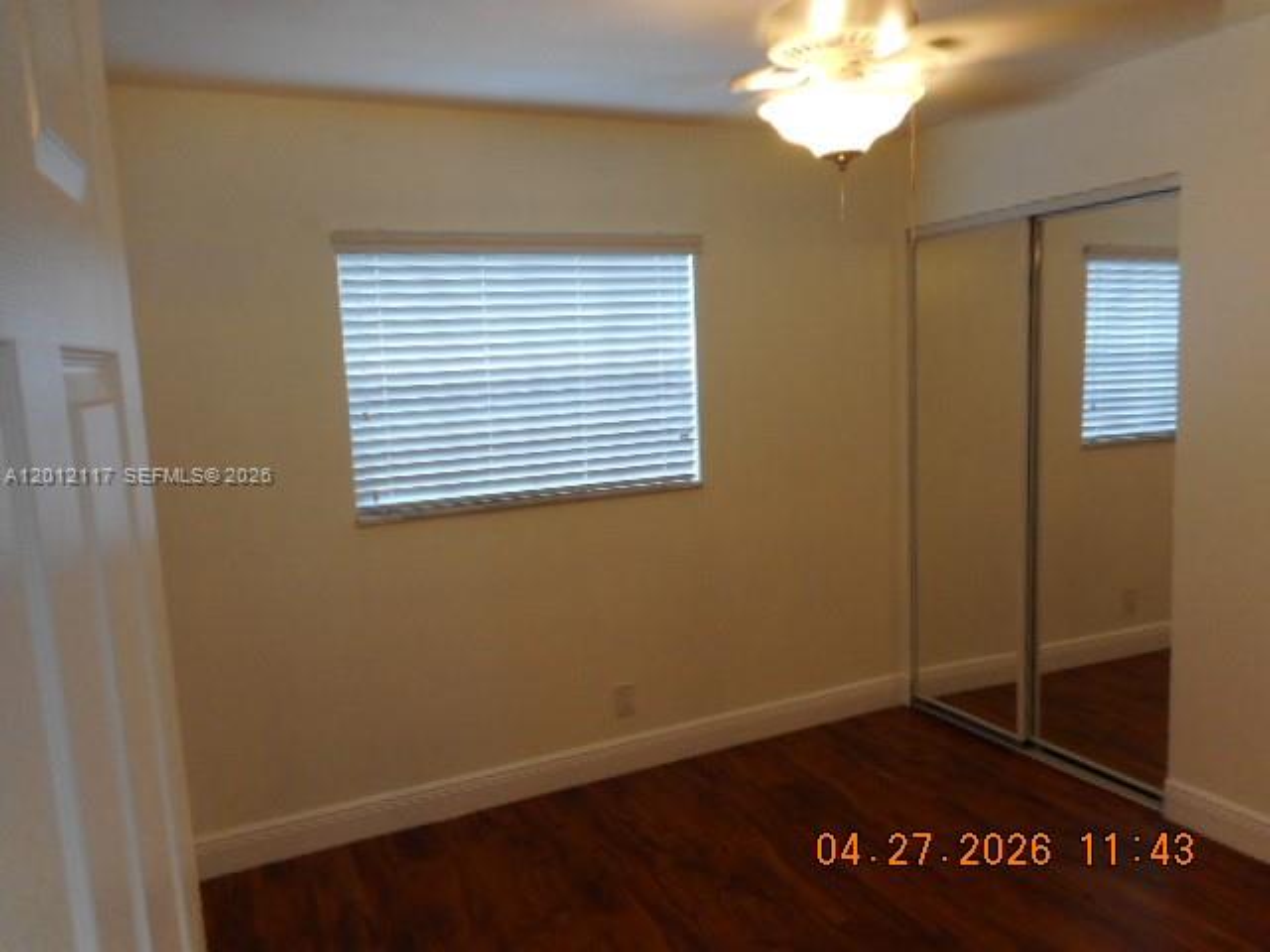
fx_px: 917
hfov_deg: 69.4
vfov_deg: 54.9
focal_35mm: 25
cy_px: 476
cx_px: 635
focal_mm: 4.5
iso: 200
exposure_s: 1/30
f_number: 3.7
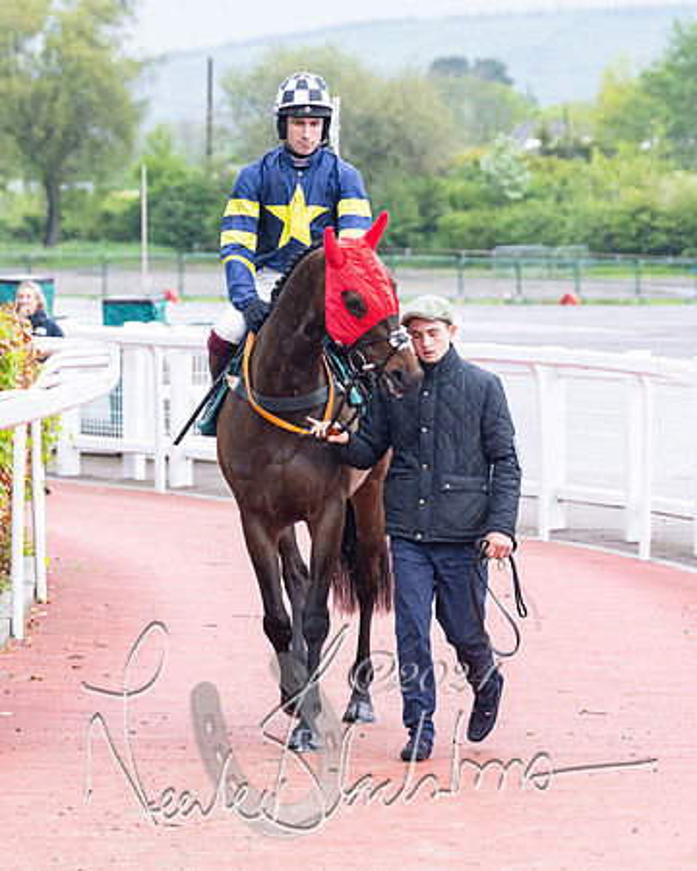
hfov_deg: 5.9
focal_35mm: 264
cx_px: 473
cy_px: 363
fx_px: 6812
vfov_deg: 7.3
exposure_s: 1/500
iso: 1000
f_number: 5
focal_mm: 140
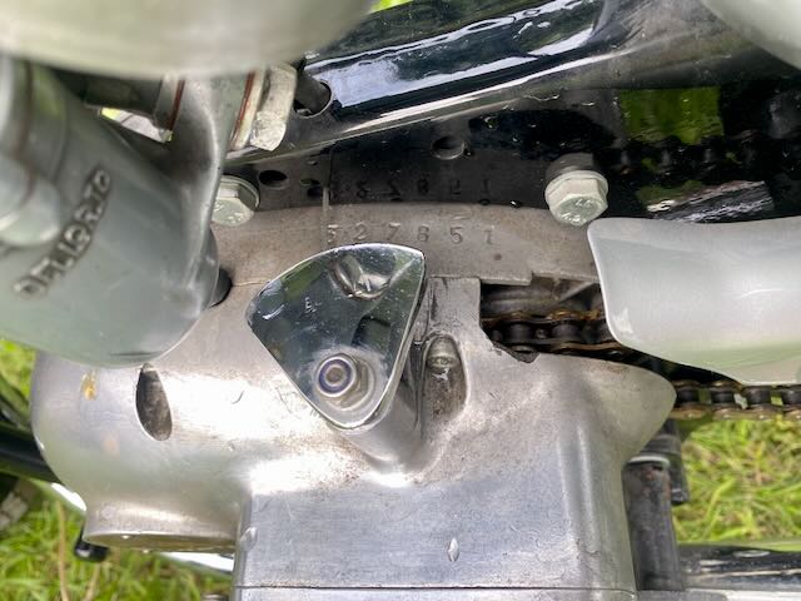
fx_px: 578
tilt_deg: -55.8
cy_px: 300
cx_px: 400
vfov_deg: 54.9
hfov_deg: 69.4
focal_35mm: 25
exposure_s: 1/121
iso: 40
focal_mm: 4.25
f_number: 1.8
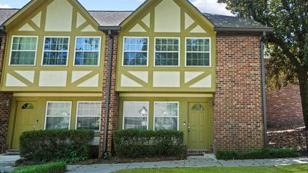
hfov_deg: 67.2
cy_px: 76
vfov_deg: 41.4
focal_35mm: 28
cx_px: 187
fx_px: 229
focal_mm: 22
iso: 250
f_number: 8
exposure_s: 1/20
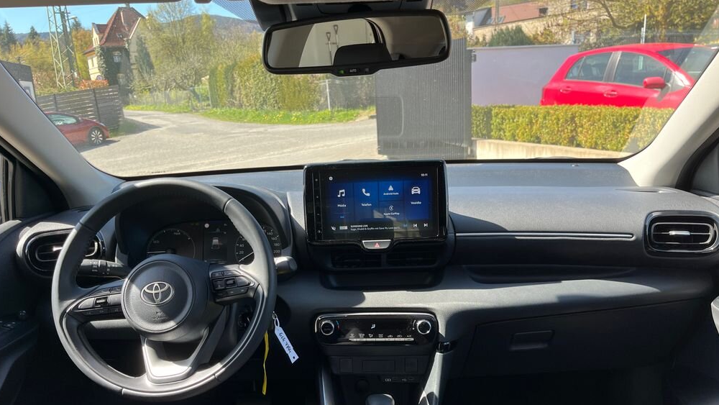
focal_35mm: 29
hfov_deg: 66.1
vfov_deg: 39.8
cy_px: 264
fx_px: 553
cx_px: 360
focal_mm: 5.1
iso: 50
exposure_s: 1/349
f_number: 1.6
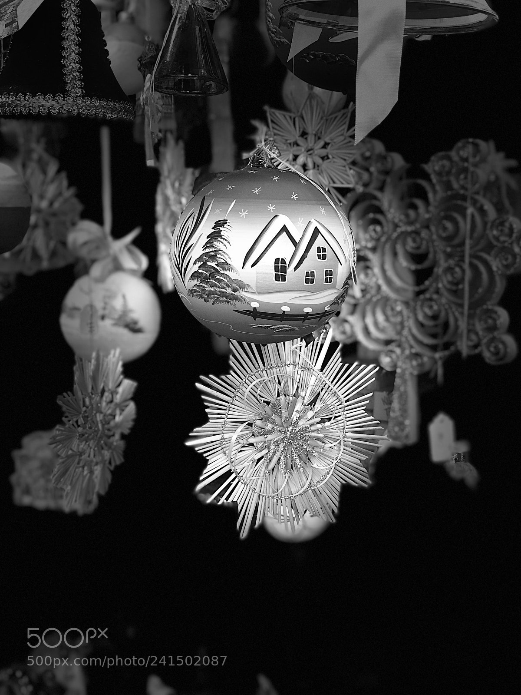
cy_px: 348
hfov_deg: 28.0
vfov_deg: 36.8
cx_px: 260
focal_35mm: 52
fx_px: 1044
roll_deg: -0.6
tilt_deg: -7.7
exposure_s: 1/50
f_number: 2.4
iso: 50
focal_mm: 6
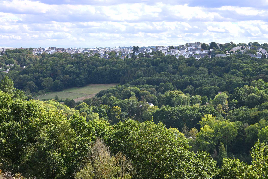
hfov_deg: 28.8
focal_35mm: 70
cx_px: 134
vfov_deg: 19.5
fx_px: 521
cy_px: 90
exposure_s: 1/200
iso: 400
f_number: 11
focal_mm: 70
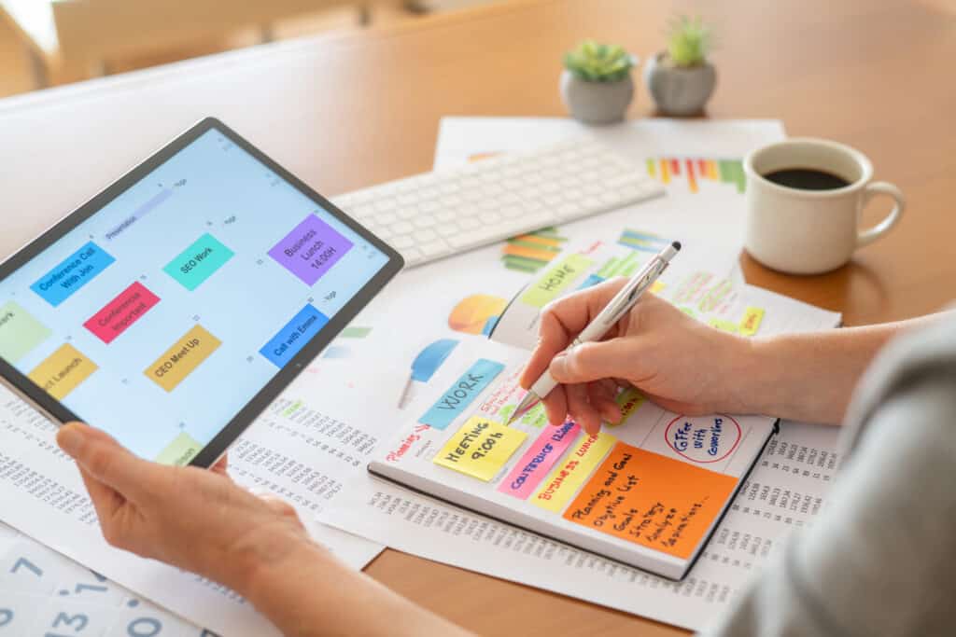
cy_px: 318
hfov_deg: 39.6
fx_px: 1328
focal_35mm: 50
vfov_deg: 27.0
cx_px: 478
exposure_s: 1/80
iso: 500
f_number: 3.2
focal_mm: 50
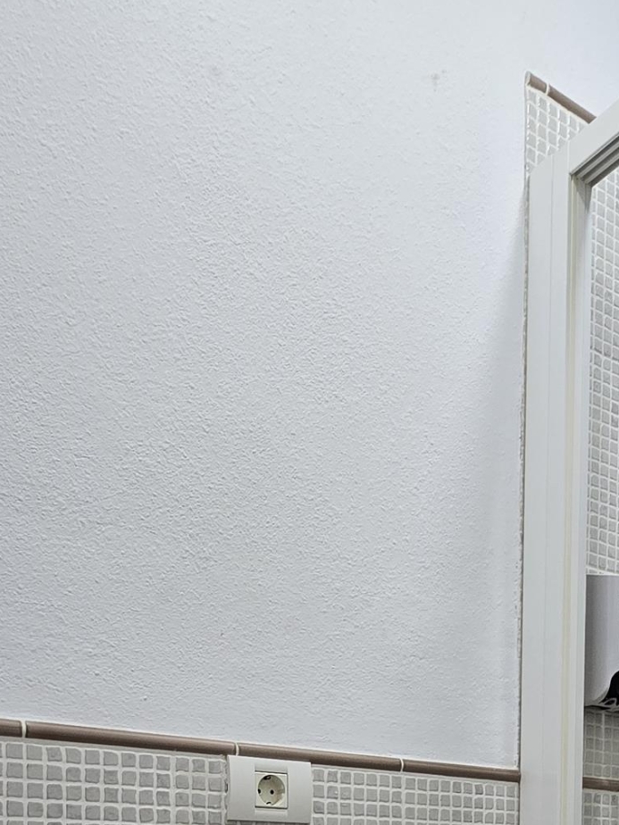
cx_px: 409
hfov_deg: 39.2
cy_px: 926
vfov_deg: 40.5
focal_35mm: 36
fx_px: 858
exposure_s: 1/50
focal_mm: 2.2
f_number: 2.2
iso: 80
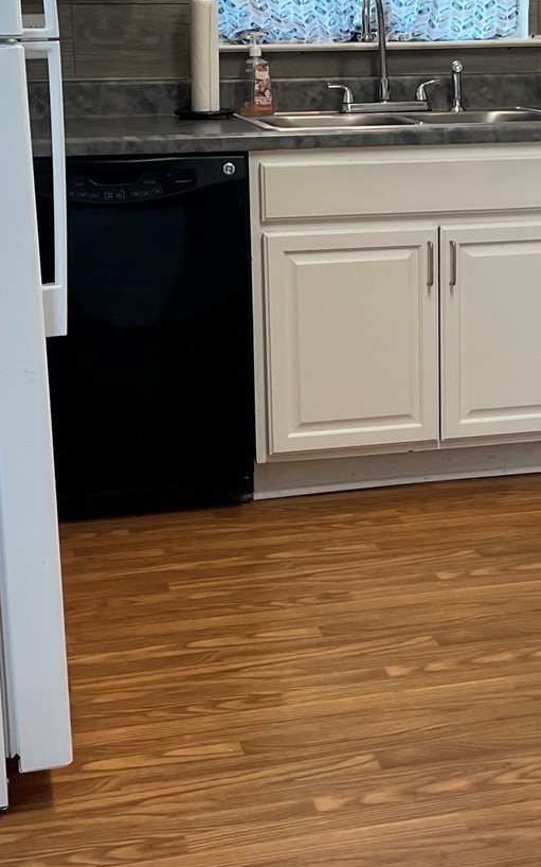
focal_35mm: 69
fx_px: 1628
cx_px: 432
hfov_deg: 18.7
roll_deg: +1.1
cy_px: 353
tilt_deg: -10.9
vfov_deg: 29.7
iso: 125
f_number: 1.6
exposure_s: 1/120
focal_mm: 4.2
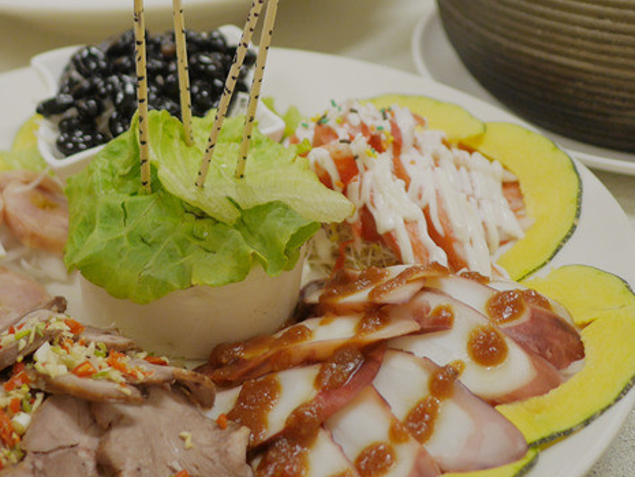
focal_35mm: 71
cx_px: 223
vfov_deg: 20.4
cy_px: 70
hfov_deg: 27.3
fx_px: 1303
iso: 250
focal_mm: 15
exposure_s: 1/60
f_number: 1.7
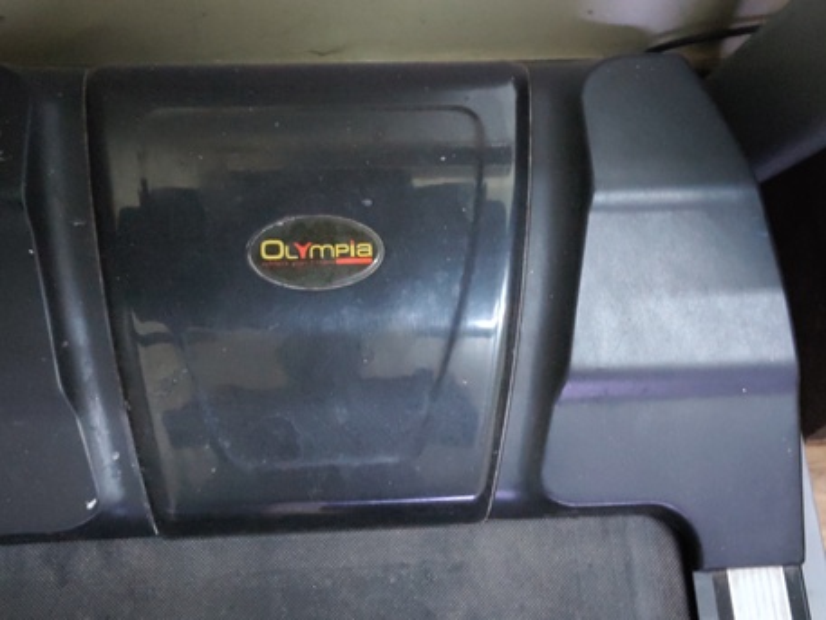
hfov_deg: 43.8
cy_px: 310
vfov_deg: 33.6
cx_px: 413
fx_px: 1026
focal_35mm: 43
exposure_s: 1/16.7
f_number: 1.8
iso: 3224
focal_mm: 4.15
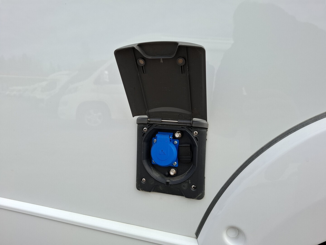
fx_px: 217
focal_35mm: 23
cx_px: 163
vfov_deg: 58.9
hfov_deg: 73.9
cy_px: 122
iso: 50
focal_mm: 5.54
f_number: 1.8
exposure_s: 1/628
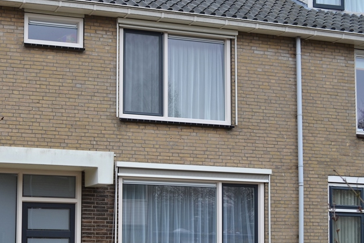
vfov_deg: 20.0
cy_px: 204
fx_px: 678
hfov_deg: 29.1
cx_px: 50
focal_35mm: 67
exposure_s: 1/125
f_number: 5.6
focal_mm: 24
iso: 100
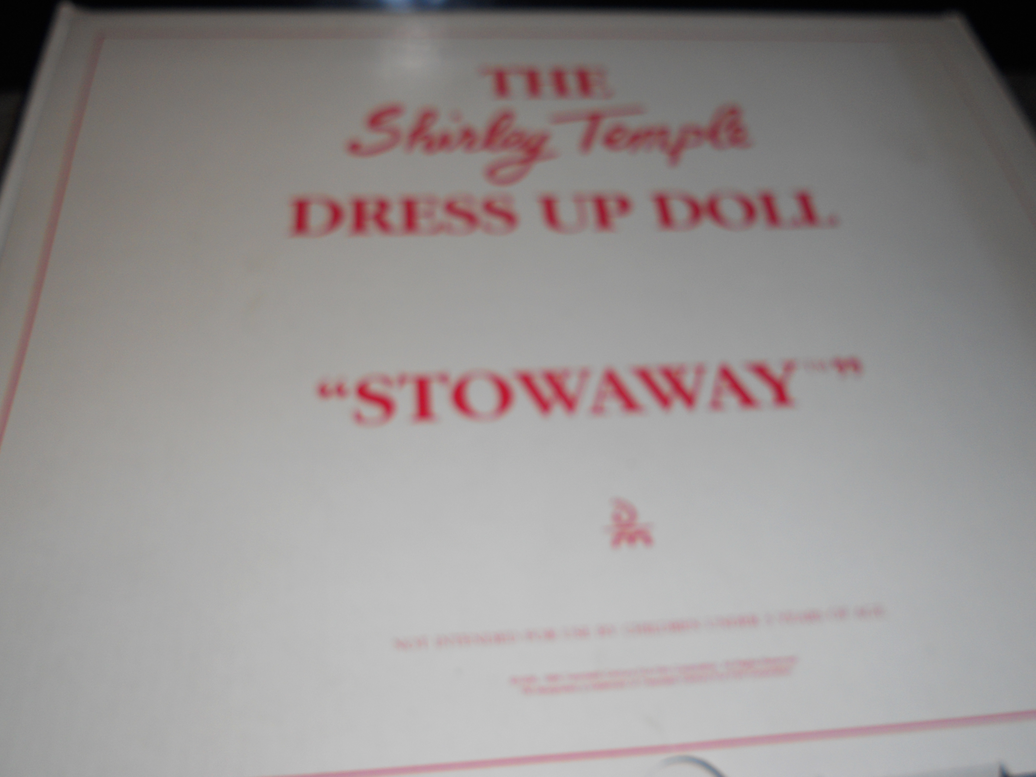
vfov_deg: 44.2
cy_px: 388
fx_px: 958
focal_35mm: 32
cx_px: 518
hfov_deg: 56.8
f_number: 8.8
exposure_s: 1/25
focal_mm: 5.8
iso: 80
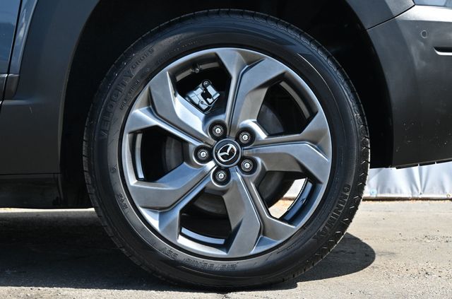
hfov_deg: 31.3
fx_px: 808
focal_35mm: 64
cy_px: 150
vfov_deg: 21.0
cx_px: 226
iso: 320
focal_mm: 43
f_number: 6
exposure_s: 1/250
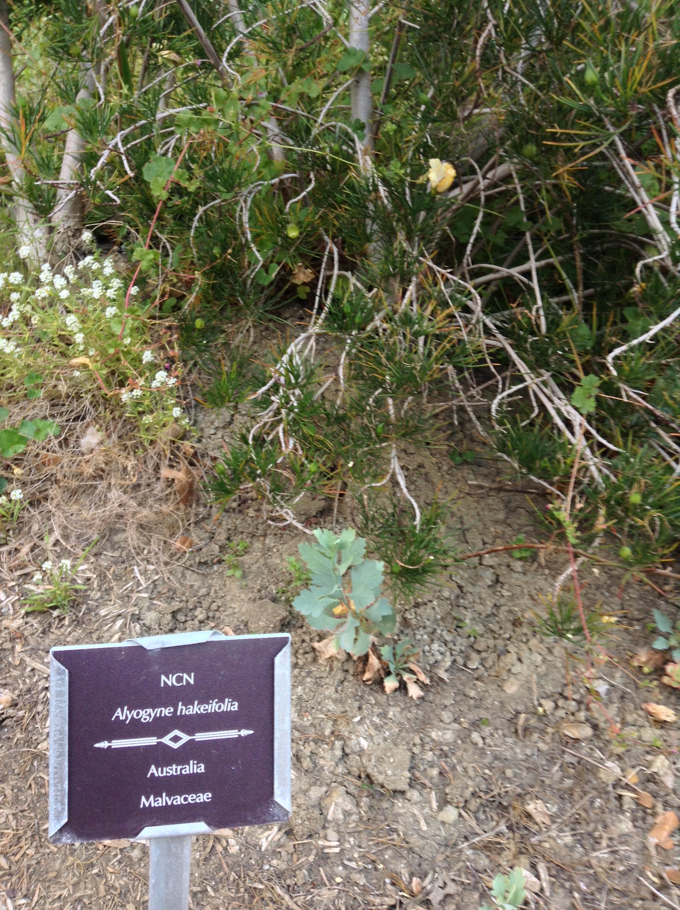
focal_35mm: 33
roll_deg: -0.8
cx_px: 340
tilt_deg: -11.4
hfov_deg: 42.8
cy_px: 455
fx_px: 867
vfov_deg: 55.4
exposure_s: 1/30
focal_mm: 3.3
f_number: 2.4
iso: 32
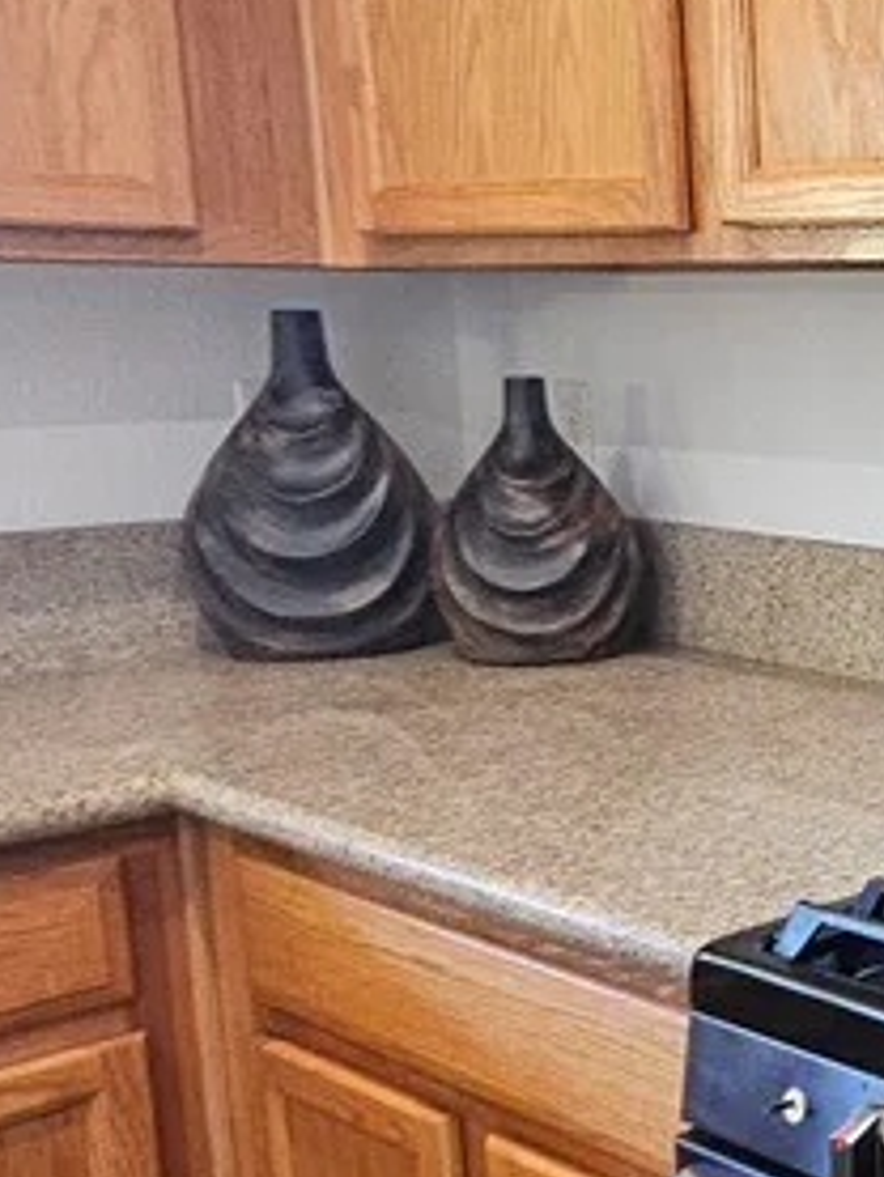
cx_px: 1475
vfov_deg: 39.6
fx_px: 1633
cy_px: 582
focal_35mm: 48
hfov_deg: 22.2
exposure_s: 1/60
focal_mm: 2.2
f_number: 2.2
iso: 400
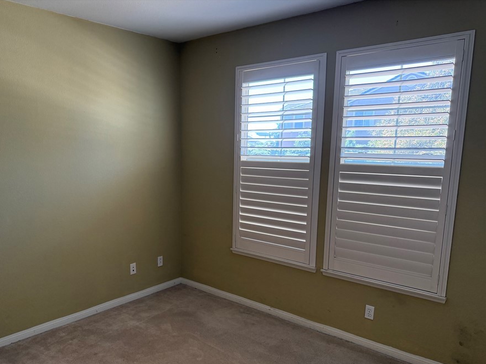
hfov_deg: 63.1
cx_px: 203
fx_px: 393
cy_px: 211
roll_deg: -0.7
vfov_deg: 49.5
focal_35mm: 28
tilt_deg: -8.6
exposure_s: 1/120
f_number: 1.78
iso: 250
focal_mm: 6.76
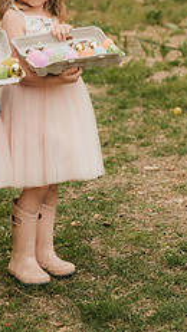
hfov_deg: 11.8
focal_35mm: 102
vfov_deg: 20.7
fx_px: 899
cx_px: 33
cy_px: 66
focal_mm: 50
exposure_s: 1/200
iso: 100
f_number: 2.8
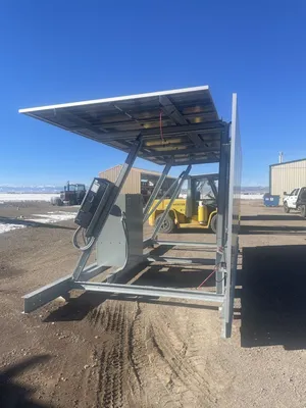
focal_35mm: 26
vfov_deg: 67.3
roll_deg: +0.3
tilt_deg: -0.5
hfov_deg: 53.1
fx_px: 306
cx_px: 153
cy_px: 204
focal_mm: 4.2
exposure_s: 1/2959
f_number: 1.6
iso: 32
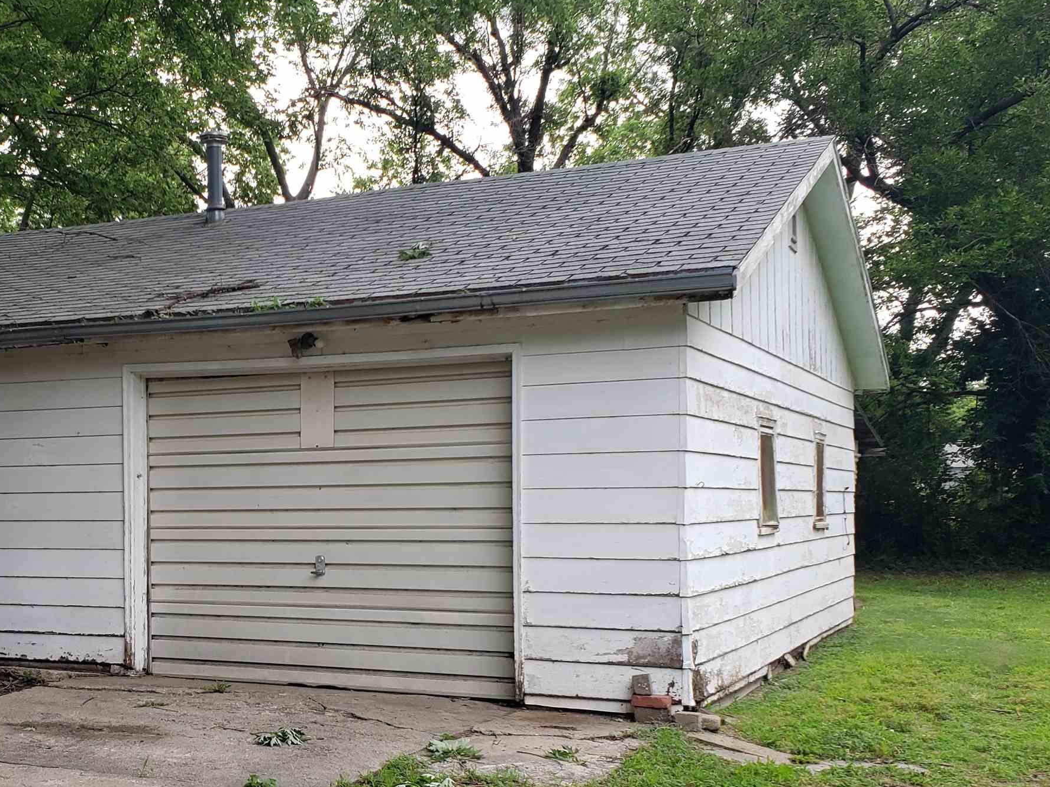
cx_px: 241
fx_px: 1365
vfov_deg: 31.9
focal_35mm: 45
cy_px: 523
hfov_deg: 40.7
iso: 64
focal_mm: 4.3
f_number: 2.4
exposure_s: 1/100
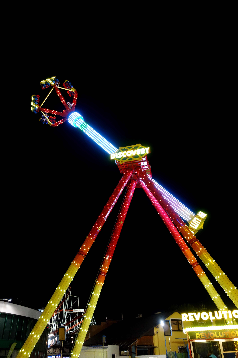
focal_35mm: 28
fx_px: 278
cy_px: 179
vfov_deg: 65.5
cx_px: 119
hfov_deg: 46.4
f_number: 1.8
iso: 800
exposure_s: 1/80
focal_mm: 10.4
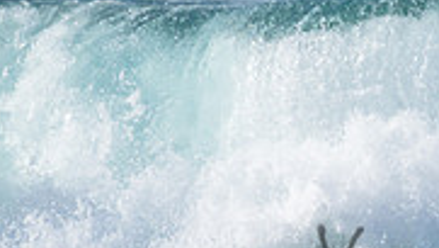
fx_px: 31199
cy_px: 242
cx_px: 568
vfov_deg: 0.5
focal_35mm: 2679
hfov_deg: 0.8
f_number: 11
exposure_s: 1/1600
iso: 2000
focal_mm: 800
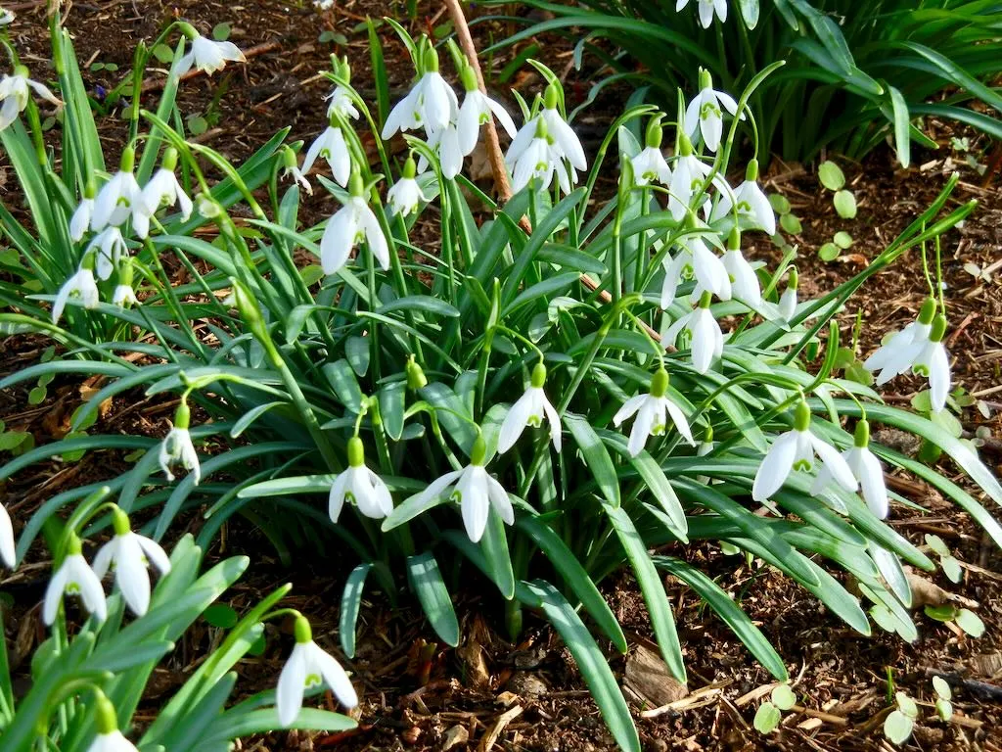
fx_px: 1968
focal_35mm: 68
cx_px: 501
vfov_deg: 21.6
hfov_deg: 28.6
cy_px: 376
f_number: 4.1
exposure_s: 1/295
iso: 160
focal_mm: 12.2
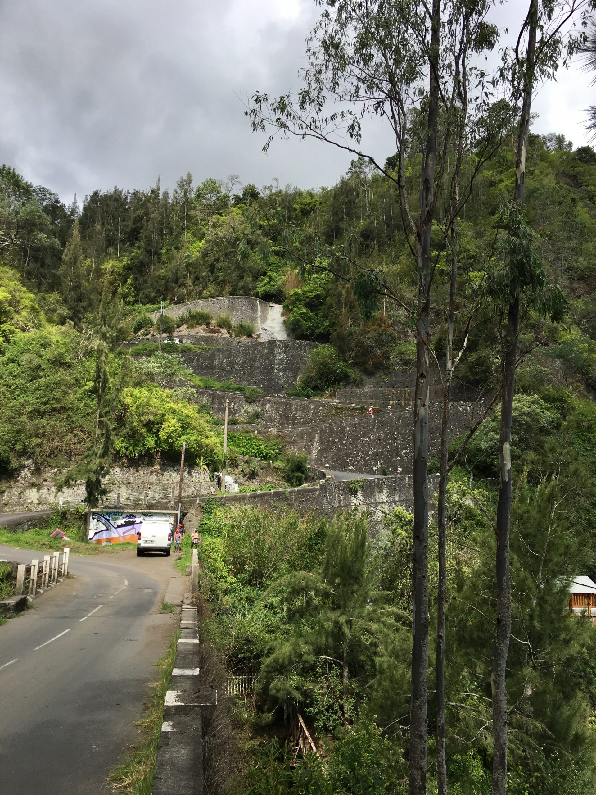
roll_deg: -1.6
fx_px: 666
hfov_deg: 48.2
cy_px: 398
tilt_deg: +10.2
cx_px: 298
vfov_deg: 61.7
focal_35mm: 29
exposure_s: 1/1202
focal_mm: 4.15
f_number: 2.2
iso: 25
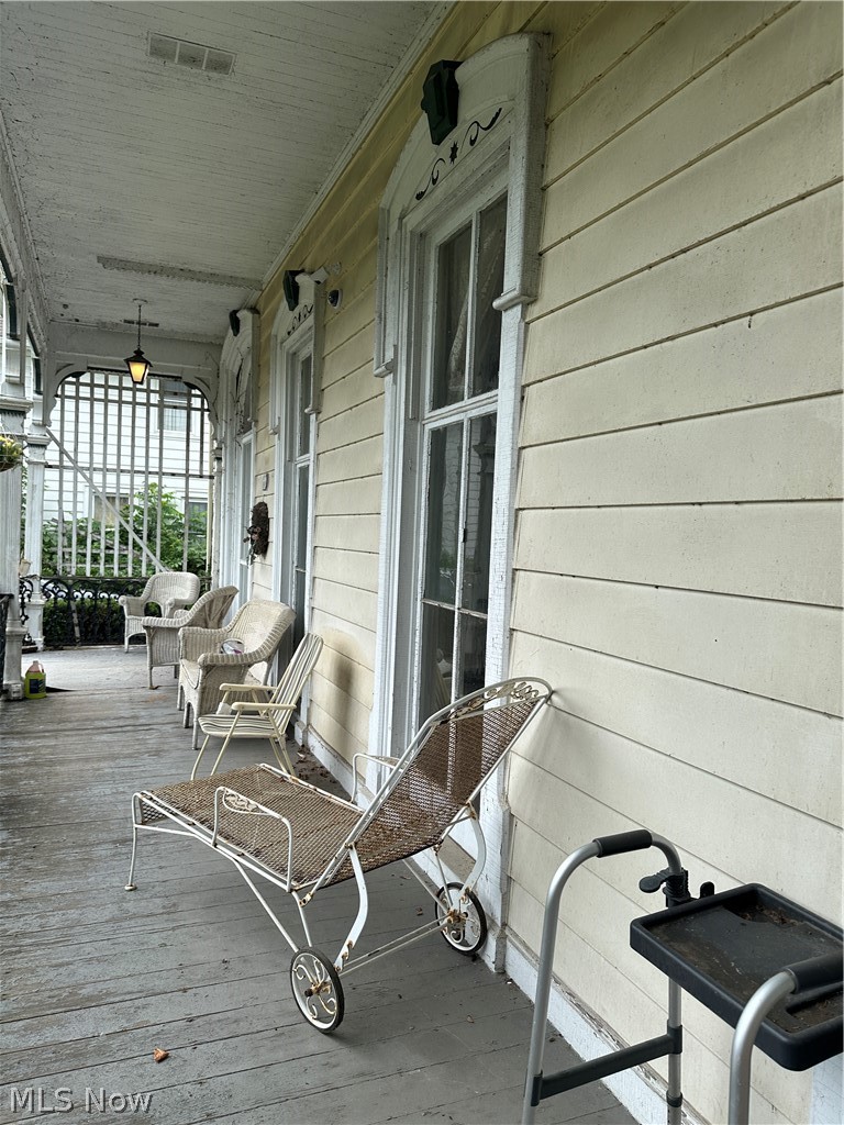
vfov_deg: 71.6
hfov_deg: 56.8
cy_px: 562
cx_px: 422
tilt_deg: +0.4
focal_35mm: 24
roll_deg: -3.1
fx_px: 780
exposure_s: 1/1198
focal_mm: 6.86
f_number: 1.78
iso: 80
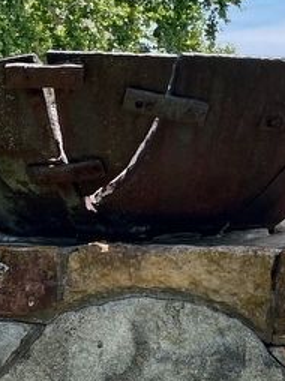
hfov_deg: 17.9
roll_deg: +3.5
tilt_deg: -14.7
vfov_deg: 22.3
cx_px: 105
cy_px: 438
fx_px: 902
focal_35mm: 82
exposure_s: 1/1335
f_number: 1.6
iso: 32
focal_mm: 4.2
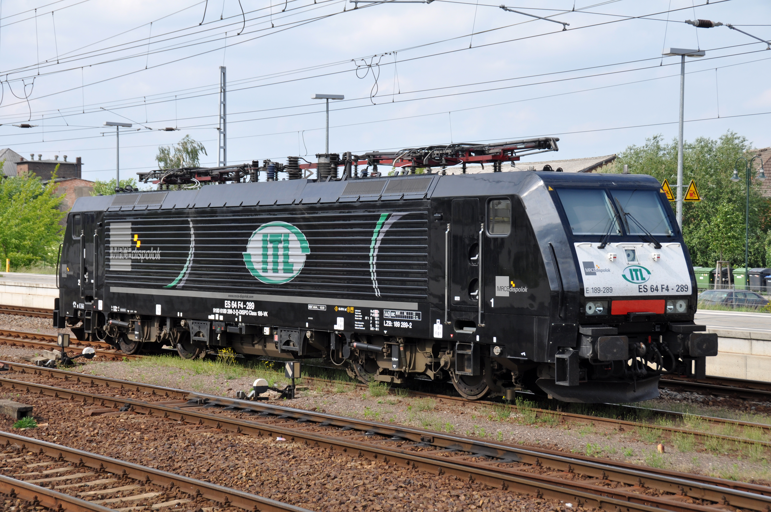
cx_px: 386
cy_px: 256
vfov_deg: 18.9
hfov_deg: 28.1
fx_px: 1540
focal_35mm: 72
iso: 200
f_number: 9.5
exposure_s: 1/350
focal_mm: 48
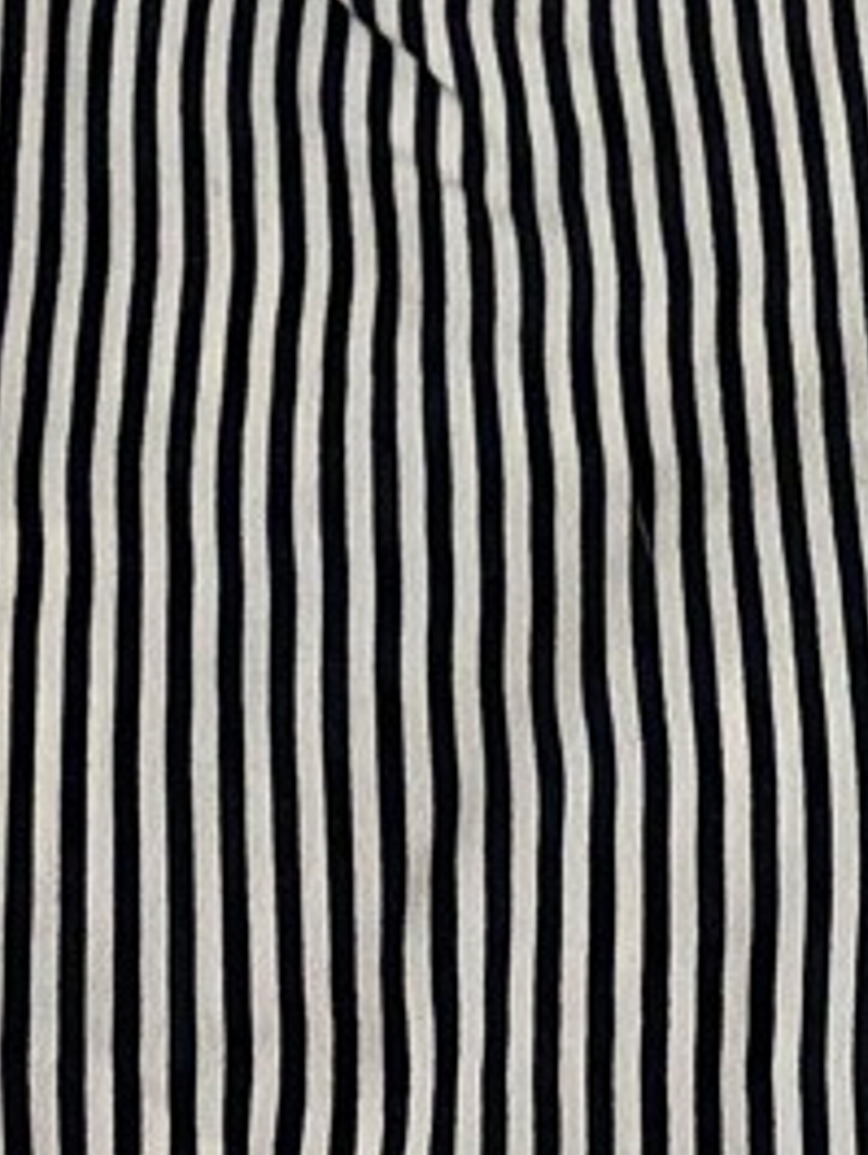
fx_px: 3274
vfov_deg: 18.1
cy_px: -519
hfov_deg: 15.0
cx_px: 646
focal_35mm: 98
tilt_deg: -78.1
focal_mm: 4.25
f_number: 1.8
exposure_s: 1/50
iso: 200
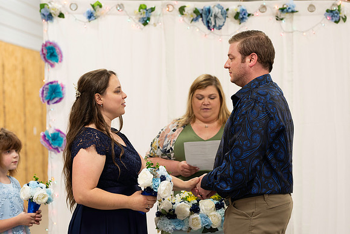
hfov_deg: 21.8
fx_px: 910
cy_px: 110
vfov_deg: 14.6
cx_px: 189
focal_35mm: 94
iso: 640
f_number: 3.5
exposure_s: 1/125
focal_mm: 85
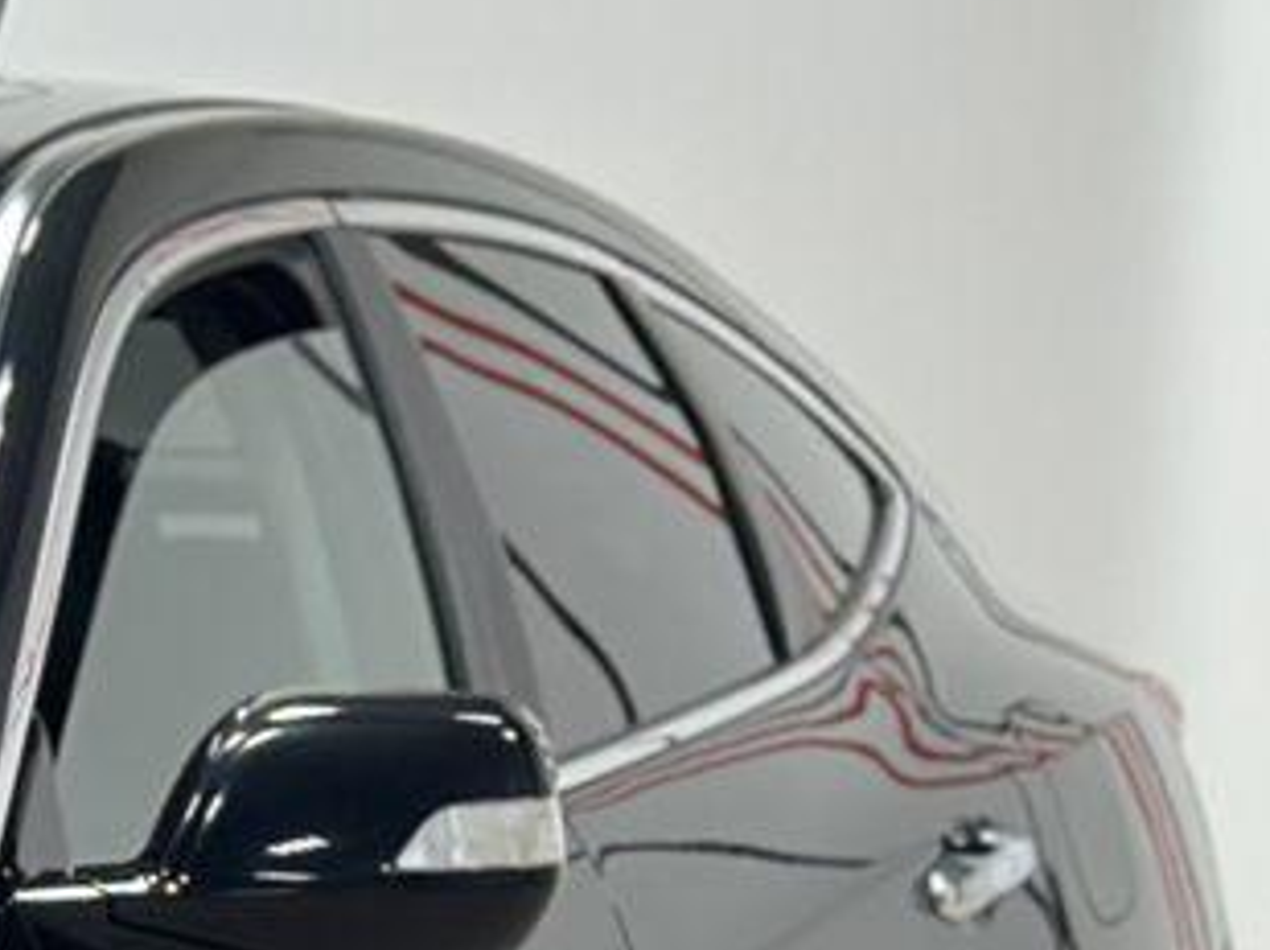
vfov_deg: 6.5
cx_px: -1336
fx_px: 8209
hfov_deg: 8.4
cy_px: 1563
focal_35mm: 224
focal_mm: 6.86
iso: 125
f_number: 1.78
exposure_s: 1/100
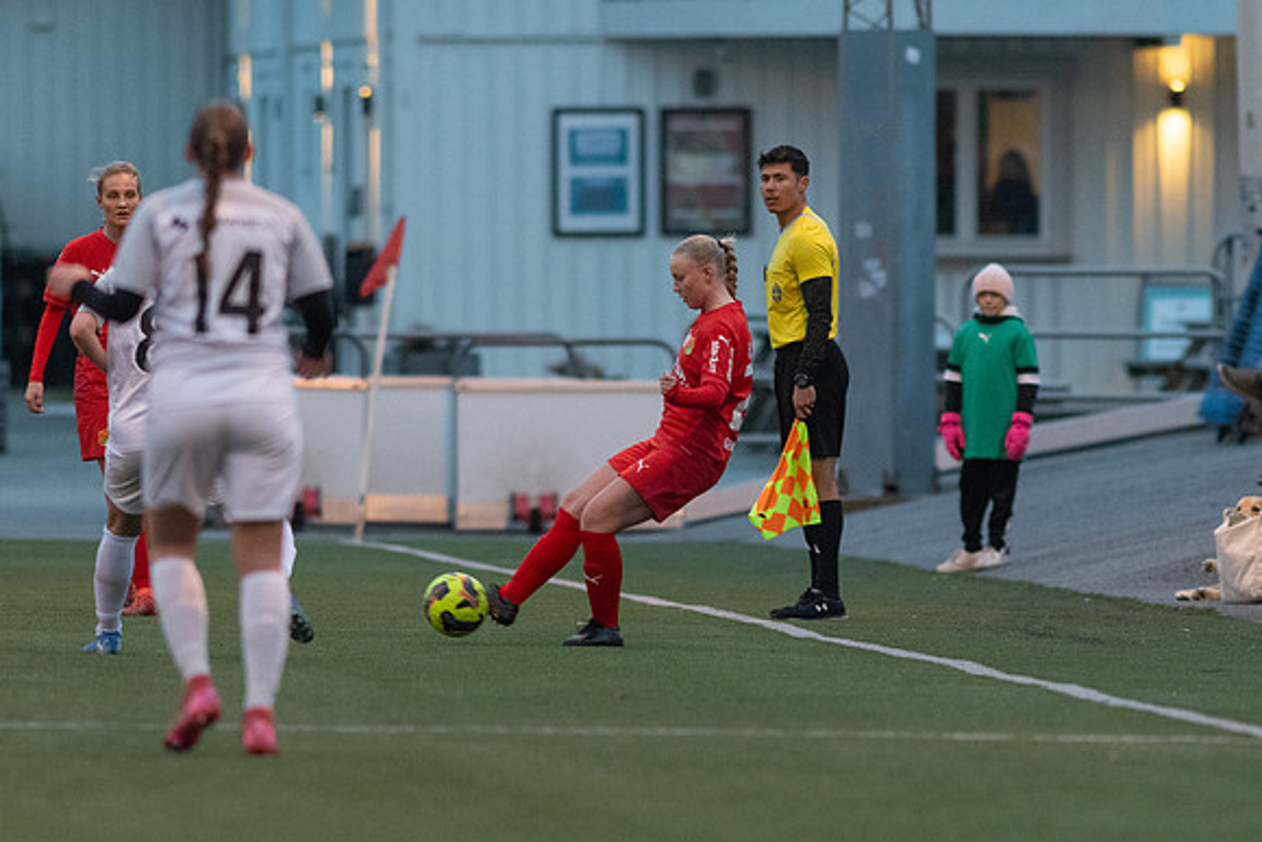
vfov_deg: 2.3
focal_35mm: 609
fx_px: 21361
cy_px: 421
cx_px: 631
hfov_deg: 3.4
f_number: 3.2
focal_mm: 300
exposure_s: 1/800
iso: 3200
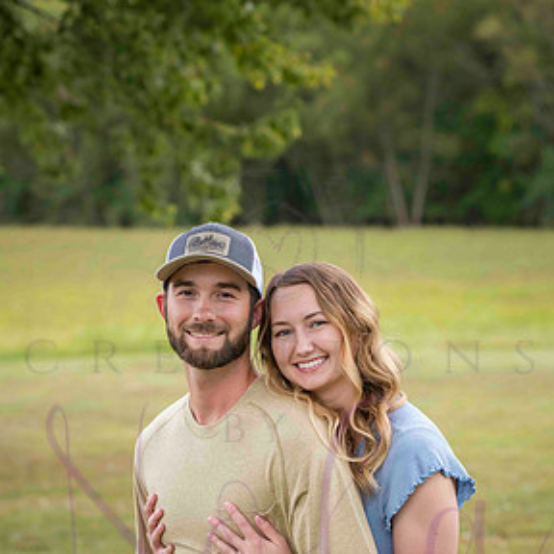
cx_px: 281
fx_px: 2209
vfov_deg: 14.2
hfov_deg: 14.3
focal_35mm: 122
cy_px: 425
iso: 400
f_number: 5
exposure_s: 1/320
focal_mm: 92
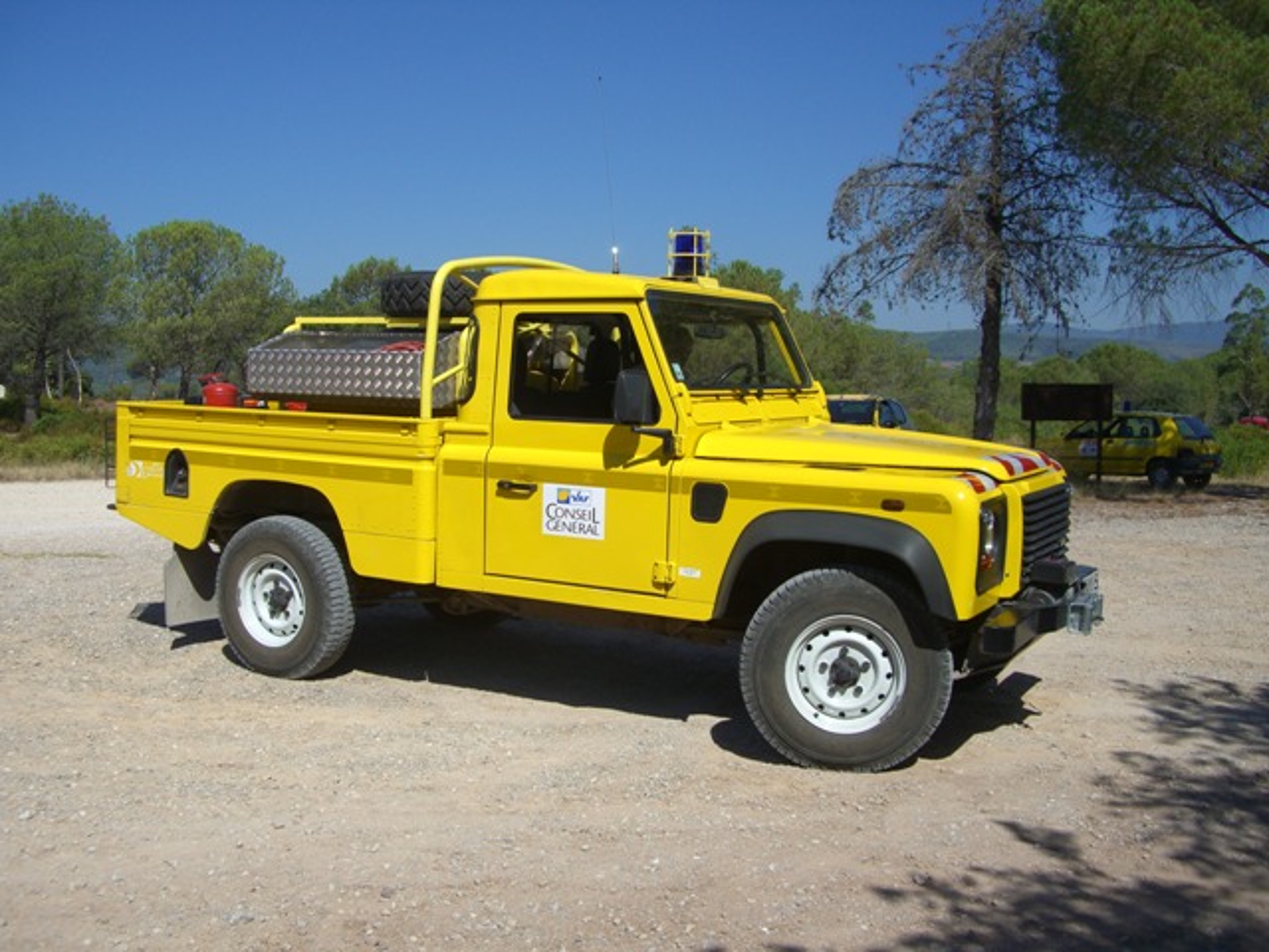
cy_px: 476
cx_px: 634
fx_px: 1393
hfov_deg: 49.0
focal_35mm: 38
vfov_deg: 37.7
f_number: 5.6
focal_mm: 7.9
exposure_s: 1/500
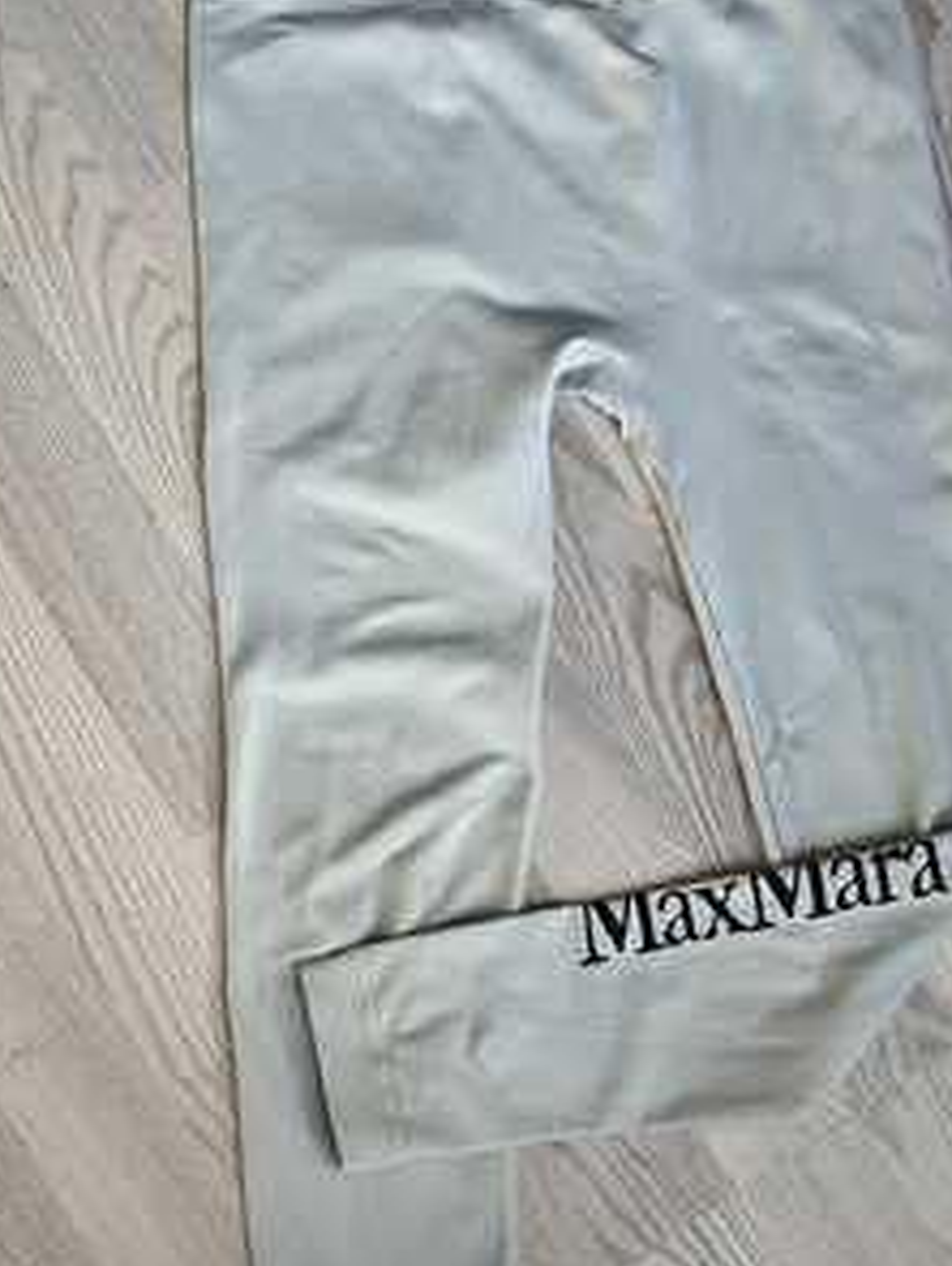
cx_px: 603
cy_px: 777
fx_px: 1610
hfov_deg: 32.8
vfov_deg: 42.6
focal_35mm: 44
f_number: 1.5
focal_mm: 5.7
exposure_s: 1/121
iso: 64
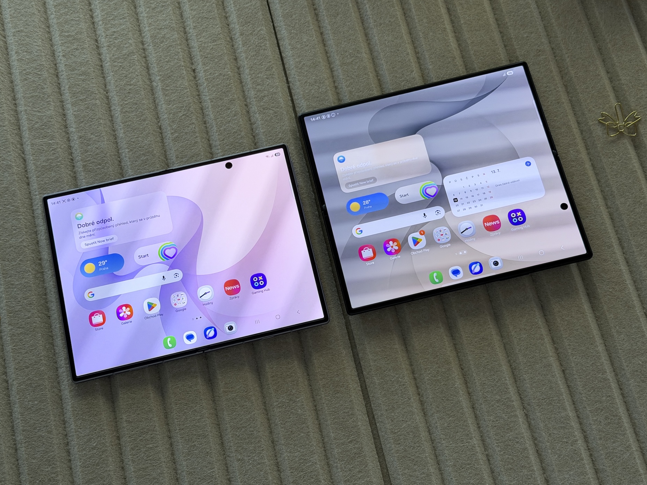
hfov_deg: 38.9
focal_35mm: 49
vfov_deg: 29.7
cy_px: 241
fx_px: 916
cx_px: 320
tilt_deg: -72.1
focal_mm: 6.76
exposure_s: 1/252
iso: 64
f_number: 1.78
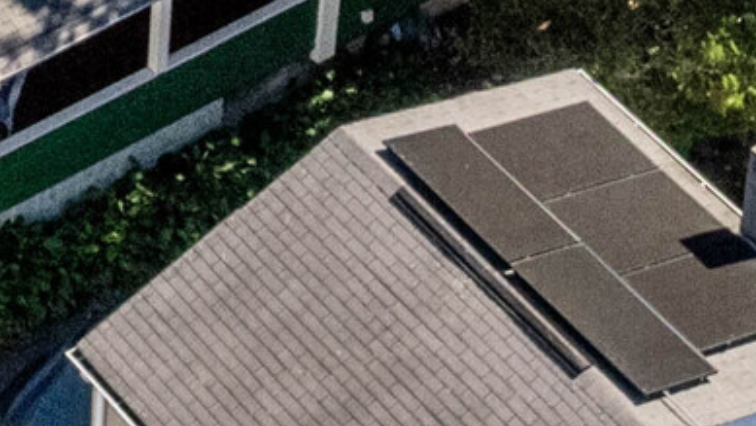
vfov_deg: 5.4
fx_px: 3649
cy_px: -1540
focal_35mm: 182
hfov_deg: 11.4
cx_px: -352
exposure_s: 1/350
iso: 100
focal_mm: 8.38
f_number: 2.8
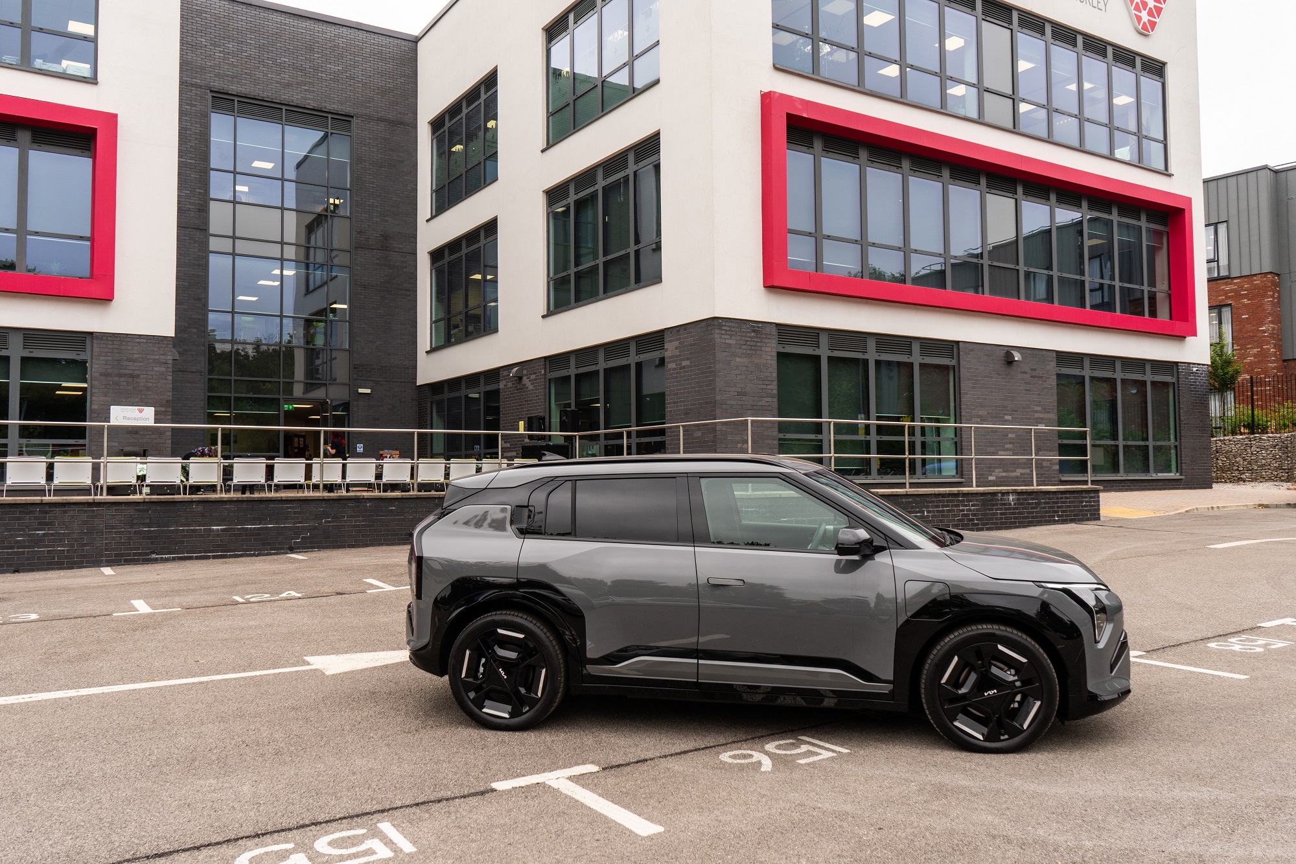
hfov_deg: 65.5
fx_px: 1008
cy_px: 432
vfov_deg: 46.4
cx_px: 648
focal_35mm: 28
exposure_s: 1/80
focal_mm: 28
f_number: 9
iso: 200
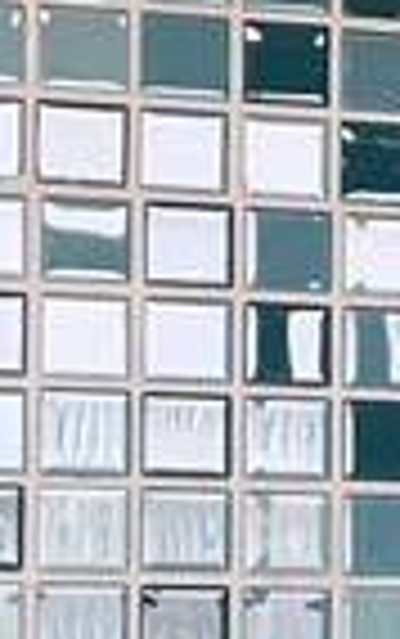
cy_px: 526
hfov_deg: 5.4
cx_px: 1658
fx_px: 3655
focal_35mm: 210
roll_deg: +3.3
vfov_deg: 9.9
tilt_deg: +4.1
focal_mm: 4.25
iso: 80
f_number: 1.8
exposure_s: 1/121
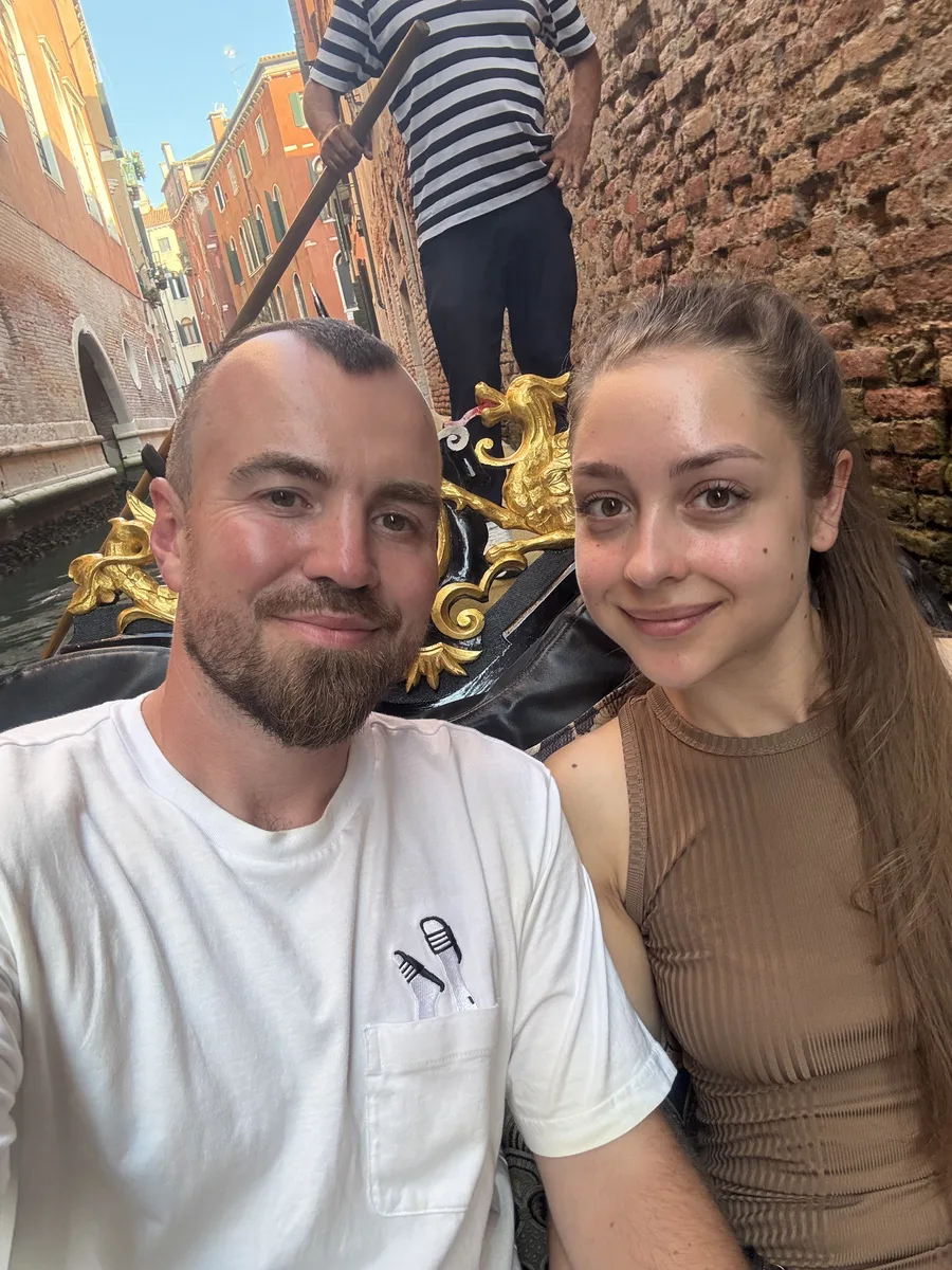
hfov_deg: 58.9
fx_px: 843
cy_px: 635
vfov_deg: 73.9
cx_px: 476
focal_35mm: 23
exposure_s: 1/100
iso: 80
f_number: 1.9
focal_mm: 2.69
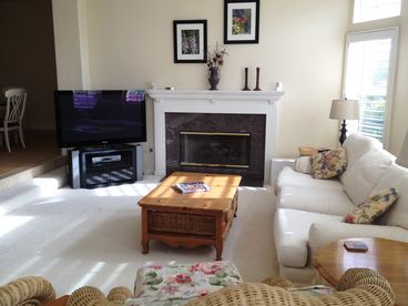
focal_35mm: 35
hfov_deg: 52.6
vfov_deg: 40.7
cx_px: 204
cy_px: 153
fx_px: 413
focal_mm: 4.28
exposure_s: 1/120
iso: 80
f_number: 2.4
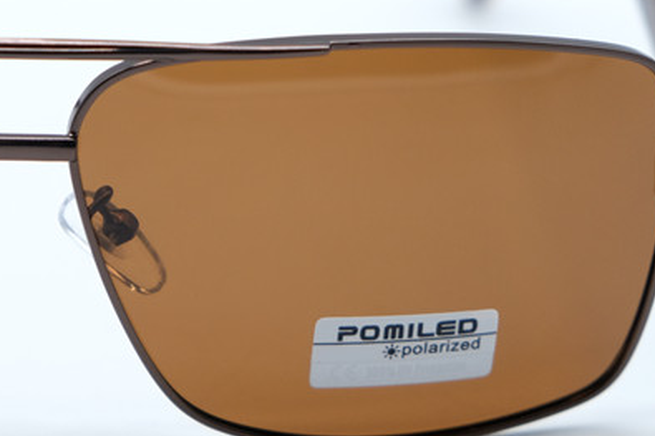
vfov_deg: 7.4
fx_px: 3364
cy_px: 143
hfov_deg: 11.0
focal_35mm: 185
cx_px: 8
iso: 500
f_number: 4
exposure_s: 1/1000
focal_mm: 48.4
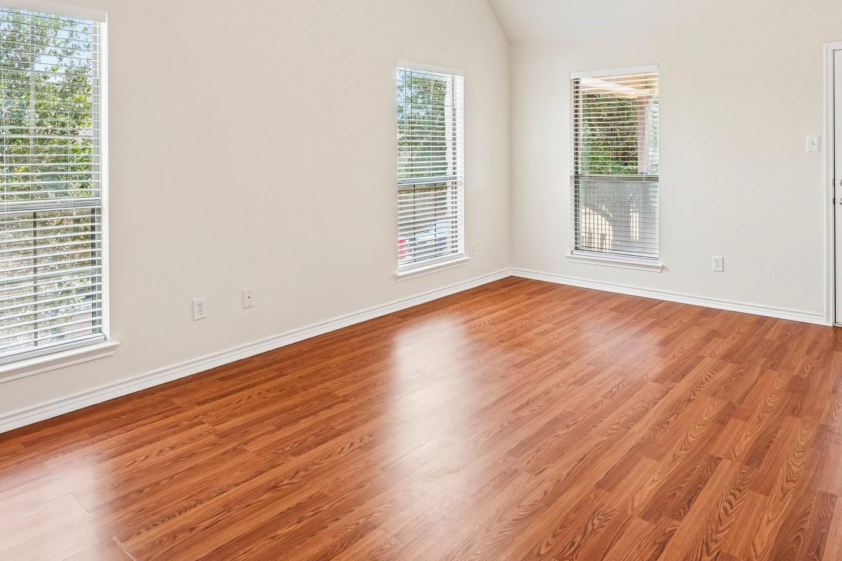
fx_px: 561
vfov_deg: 51.1
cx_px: 461
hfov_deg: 73.6
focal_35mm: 24
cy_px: 146
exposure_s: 1/30
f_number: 8
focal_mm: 16
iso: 160
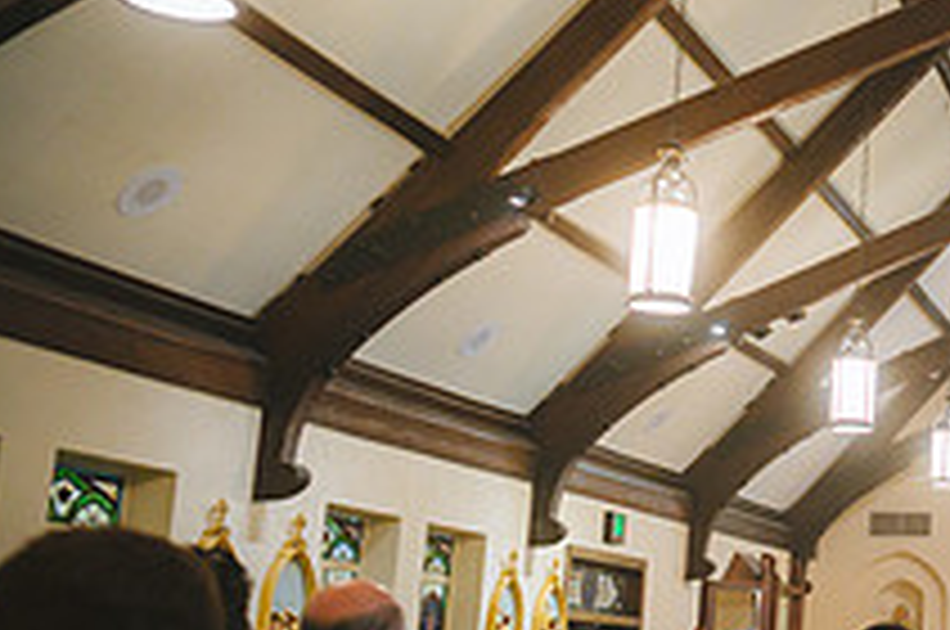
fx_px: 1739
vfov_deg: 20.5
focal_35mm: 66
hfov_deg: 25.6
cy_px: 324
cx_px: 1279
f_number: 2.8
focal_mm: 24
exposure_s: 1/200
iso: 1250
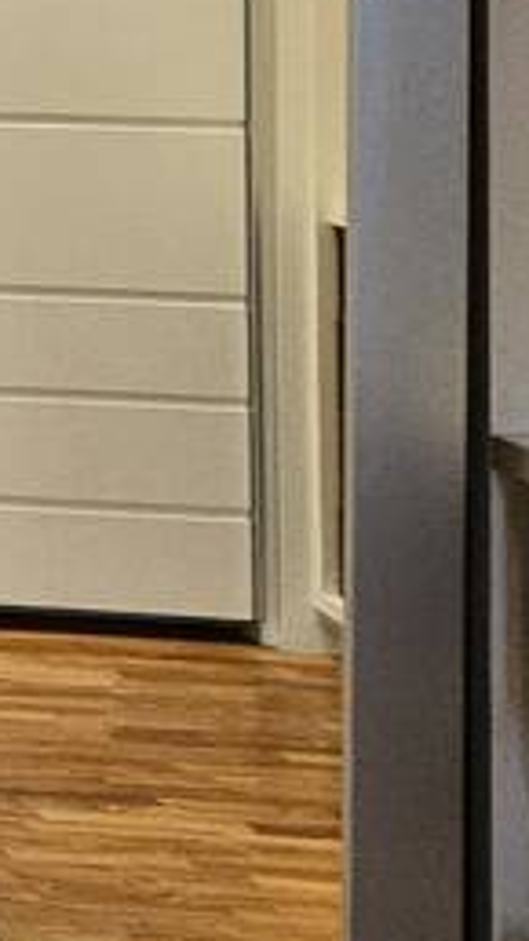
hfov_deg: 10.0
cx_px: -1186
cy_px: -69
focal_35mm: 79
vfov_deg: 25.1
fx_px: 1971
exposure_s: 1/60
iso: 320
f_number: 2.2
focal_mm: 2.2
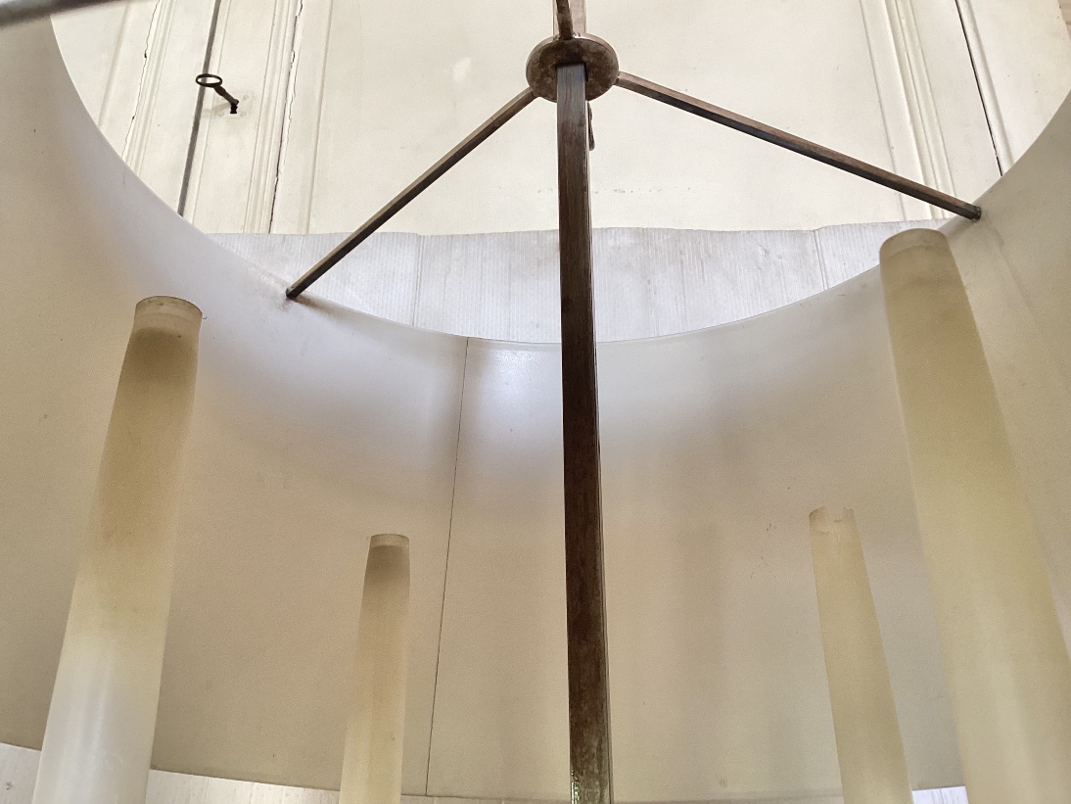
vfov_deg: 41.8
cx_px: 485
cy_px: 365
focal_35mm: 34
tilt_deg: +27.7
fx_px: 1052
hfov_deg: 53.9
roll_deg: -3.3
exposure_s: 1/60
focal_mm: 3.3
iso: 100
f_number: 2.4
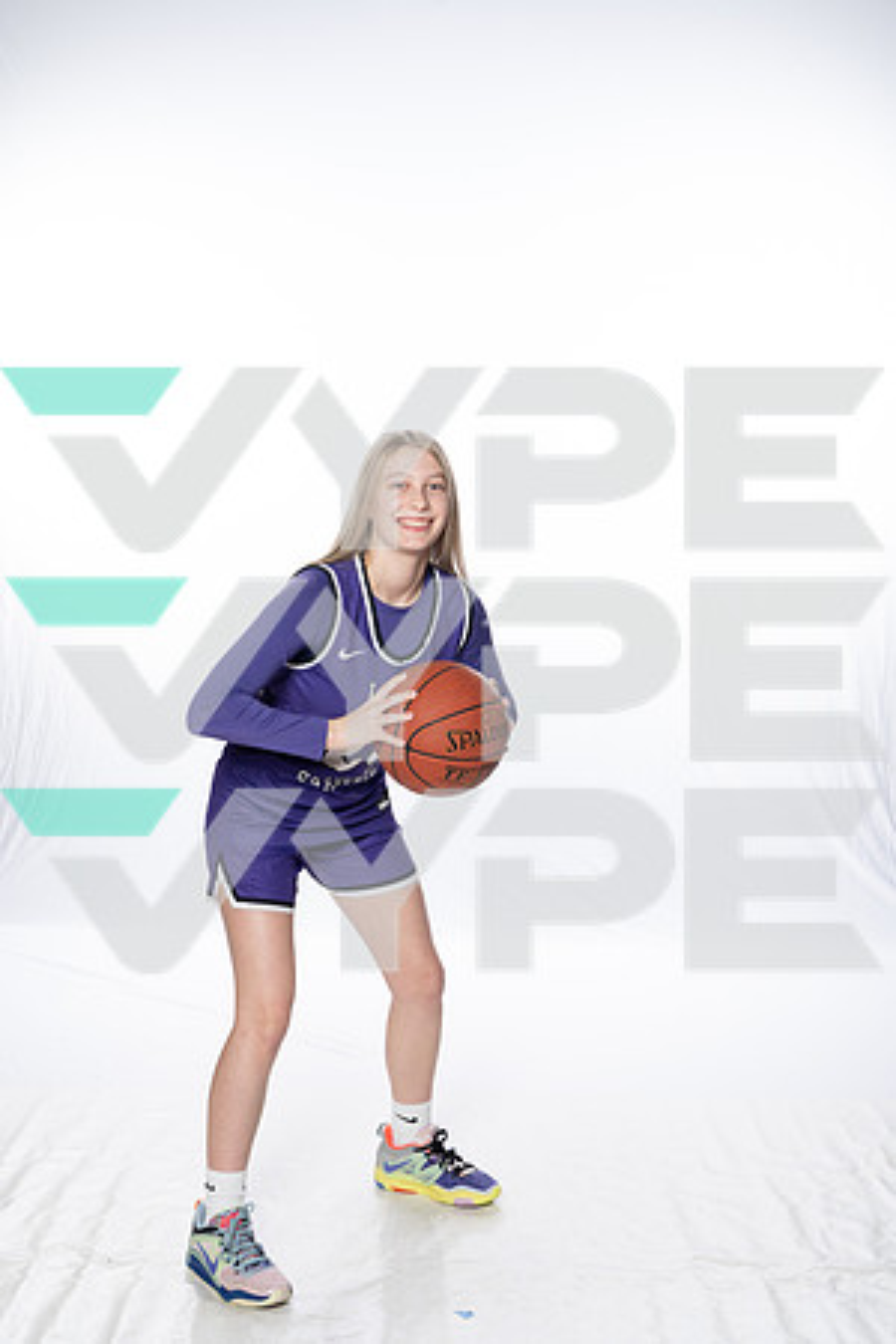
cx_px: 448
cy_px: 672
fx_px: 1941
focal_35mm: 52
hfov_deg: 26.0
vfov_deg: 38.2
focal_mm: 52
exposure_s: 1/250
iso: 800
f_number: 8
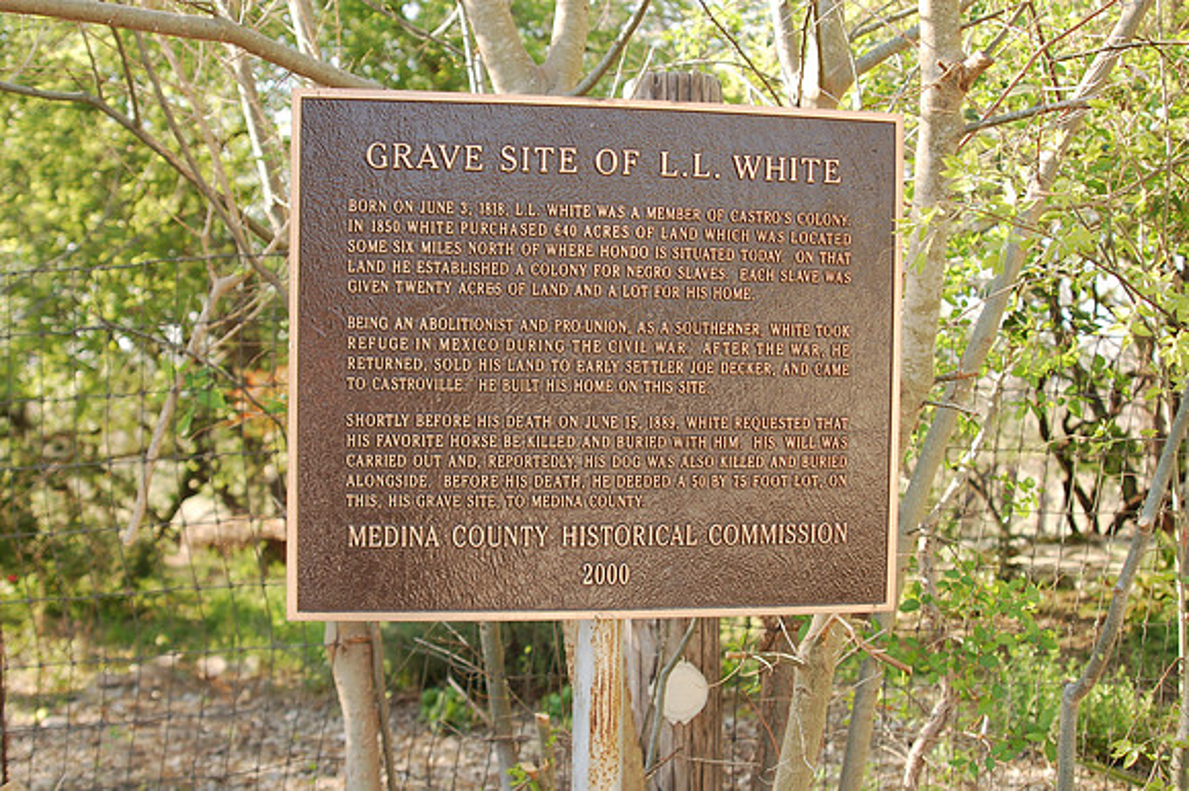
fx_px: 1386
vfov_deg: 31.9
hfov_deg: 46.4
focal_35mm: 42
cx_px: 594
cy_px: 396
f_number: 5.6
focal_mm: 28
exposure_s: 1/125
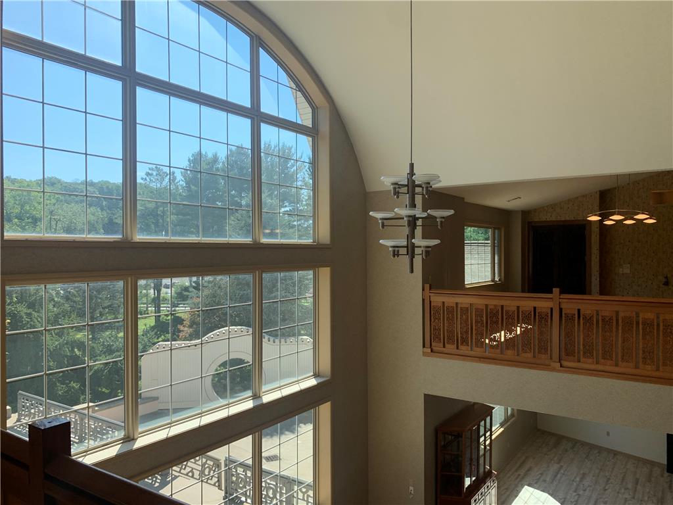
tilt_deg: -1.9
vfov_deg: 53.1
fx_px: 505
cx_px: 336
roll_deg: +0.0
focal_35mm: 26
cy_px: 252
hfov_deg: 67.3
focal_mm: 4.25
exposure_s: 1/656
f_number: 1.8
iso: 25
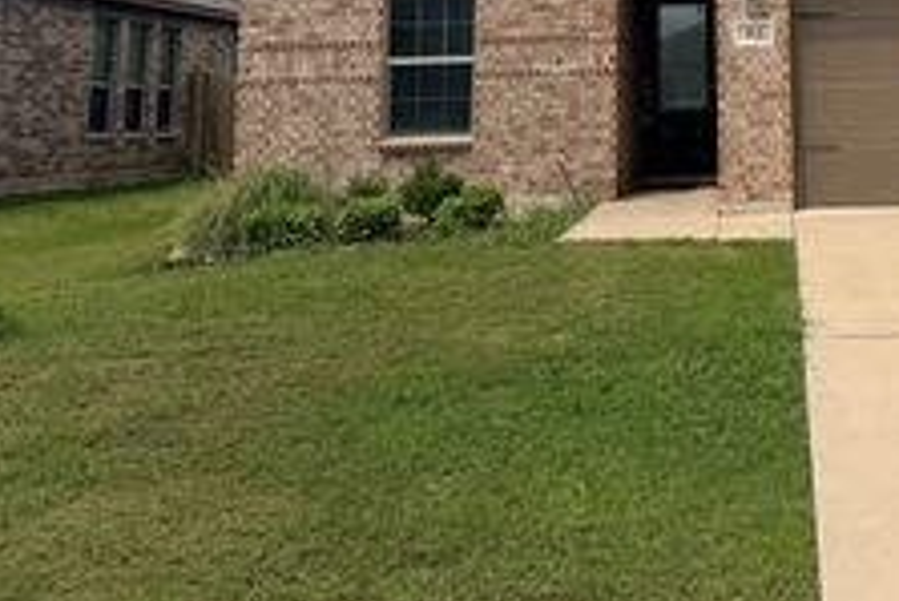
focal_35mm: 56
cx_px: 802
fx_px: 1399
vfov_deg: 22.3
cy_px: -127
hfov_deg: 33.8
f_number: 1.78
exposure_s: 1/8130
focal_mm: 6.76
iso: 80
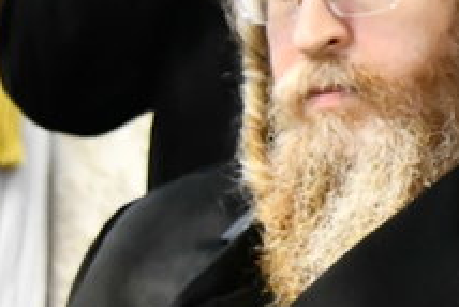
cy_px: -450
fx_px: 7094
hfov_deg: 3.6
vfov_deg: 2.5
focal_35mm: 556
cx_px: 1117
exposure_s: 1/250
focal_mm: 85
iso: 3200
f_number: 5.6
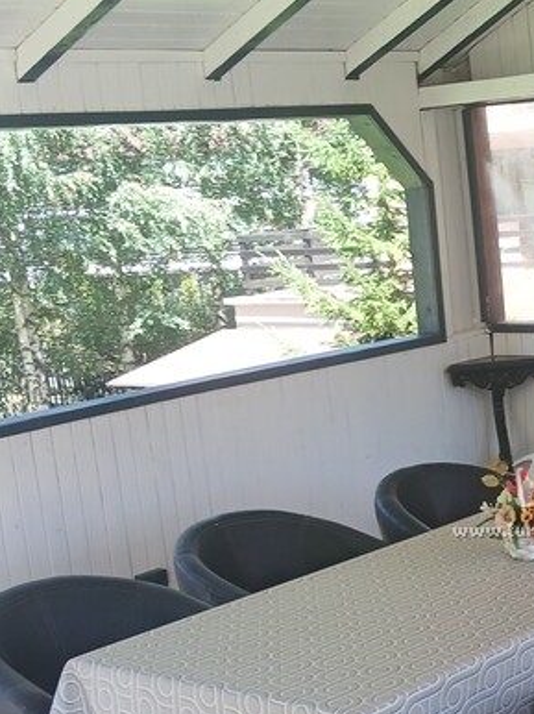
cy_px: 501
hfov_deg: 20.5
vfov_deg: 27.9
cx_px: 558
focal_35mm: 69
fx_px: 1421
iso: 40
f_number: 1.8
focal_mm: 3.98
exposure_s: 1/100
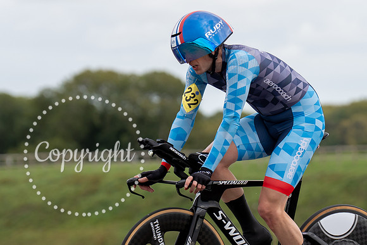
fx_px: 4124
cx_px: 260
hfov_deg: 5.1
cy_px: 174
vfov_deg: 3.4
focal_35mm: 404
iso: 125
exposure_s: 1/1000
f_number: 3.5
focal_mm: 147
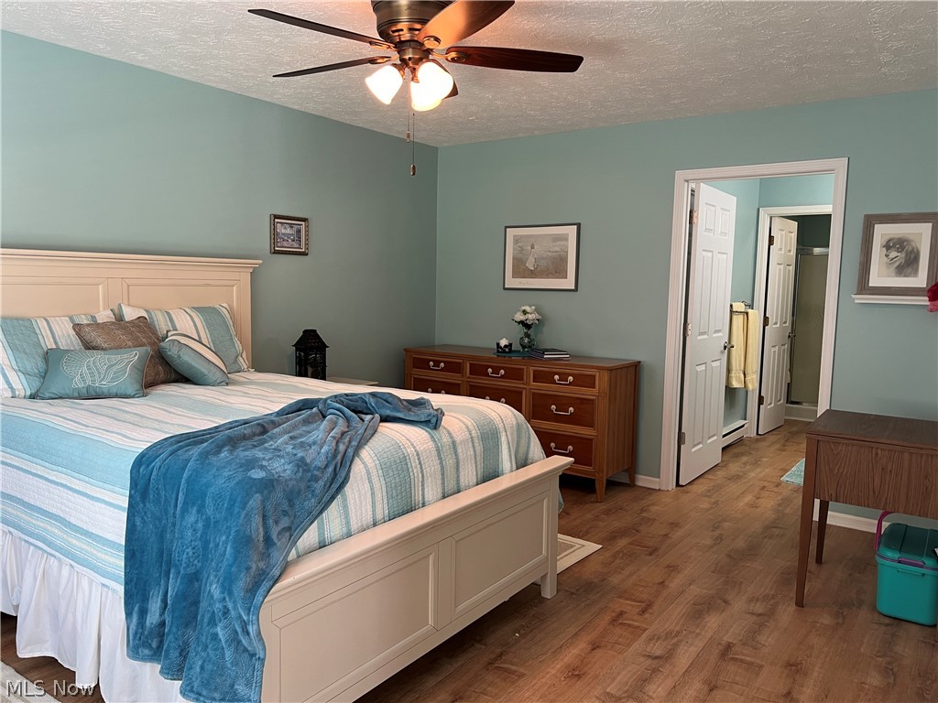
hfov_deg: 67.3
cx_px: 469
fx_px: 705
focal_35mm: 26
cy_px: 352
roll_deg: -0.8
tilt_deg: -6.0
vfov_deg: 53.1
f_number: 1.5
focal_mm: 5.7
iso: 100
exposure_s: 1/60
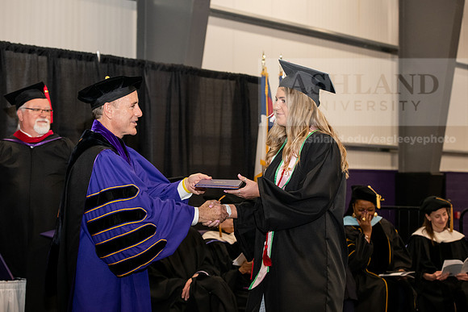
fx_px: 910
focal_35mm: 70
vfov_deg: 19.5
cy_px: 156
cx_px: 234
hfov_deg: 28.8
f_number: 5.6
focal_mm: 70
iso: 2500
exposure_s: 1/200
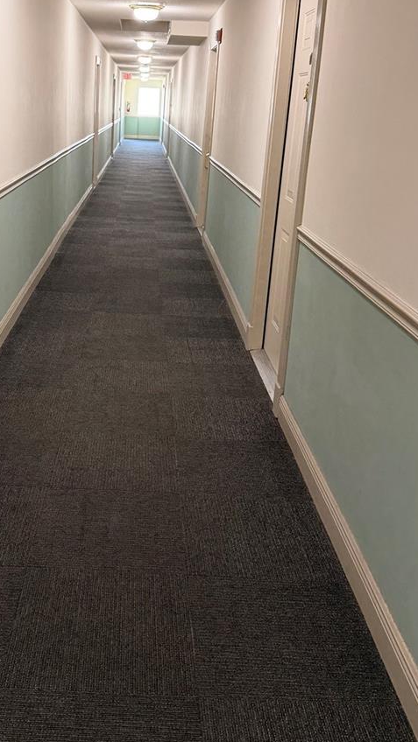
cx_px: 136
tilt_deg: -15.2
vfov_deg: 53.7
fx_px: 729
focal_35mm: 37
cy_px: 306
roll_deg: -2.4
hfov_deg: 31.7
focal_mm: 6.76
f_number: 1.78
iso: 320
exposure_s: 1/60
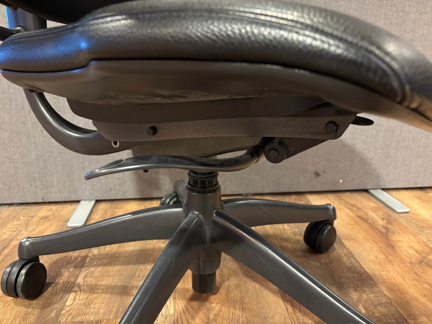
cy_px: 162
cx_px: 216
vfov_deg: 53.1
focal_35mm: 26
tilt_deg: -17.3
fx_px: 324
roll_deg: +0.3
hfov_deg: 67.3
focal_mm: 5.96
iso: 500
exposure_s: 1/25
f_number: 1.6
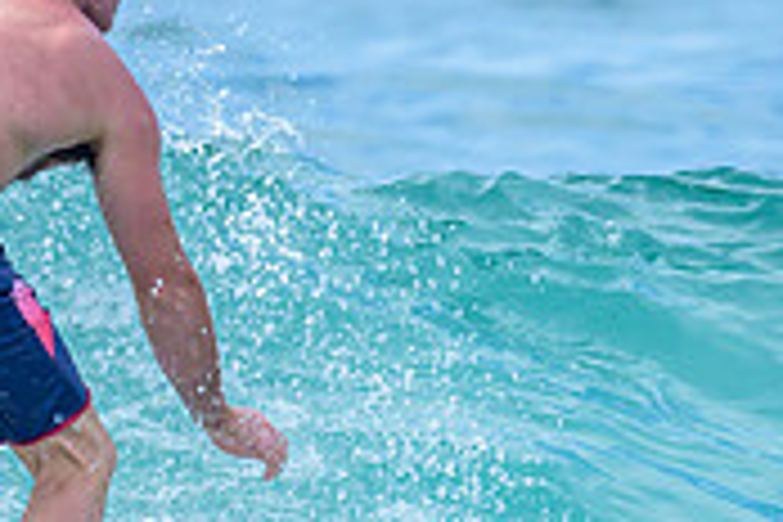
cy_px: 485
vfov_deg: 0.4
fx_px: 77663
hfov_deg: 0.6
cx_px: 128
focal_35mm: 3571
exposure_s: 1/3200
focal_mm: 800
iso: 400
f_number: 6.3
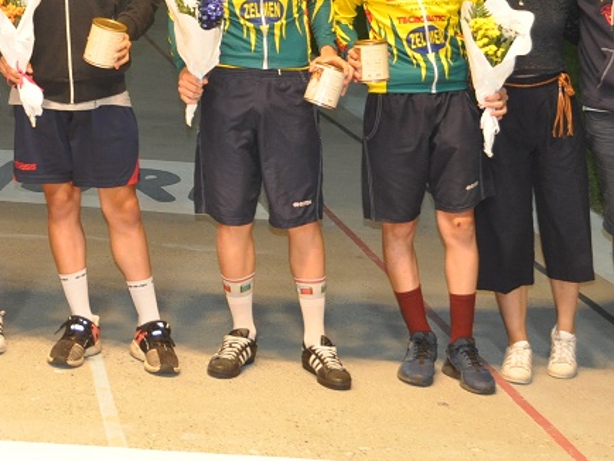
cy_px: -11
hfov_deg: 17.9
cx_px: 171
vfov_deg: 13.4
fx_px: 1938
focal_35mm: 109
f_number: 4.2
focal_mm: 31
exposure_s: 1/80
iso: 800
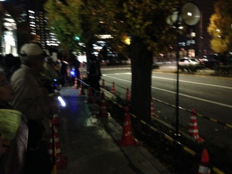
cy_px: 87
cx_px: 116
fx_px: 221
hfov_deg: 55.3
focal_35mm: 33
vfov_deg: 43.0
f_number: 2.4
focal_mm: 4.13
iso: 800
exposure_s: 1/15
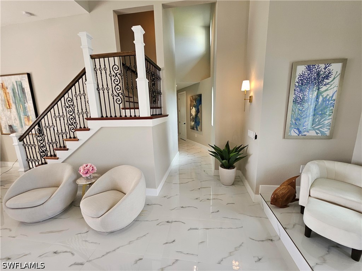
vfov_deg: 89.9
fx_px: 136
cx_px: 181
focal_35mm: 13
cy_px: 136
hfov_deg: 106.2
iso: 100
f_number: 2.2
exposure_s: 1/60
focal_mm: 1.74
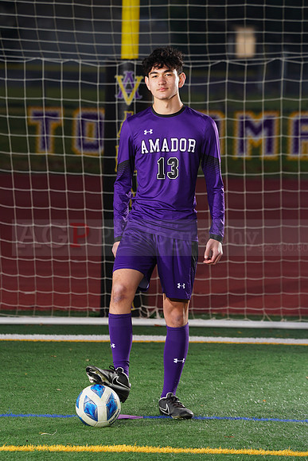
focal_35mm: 253
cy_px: 230
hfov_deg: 5.4
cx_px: 154
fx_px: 3245
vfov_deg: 8.1
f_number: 7.1
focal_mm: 253
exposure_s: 1/200
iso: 200
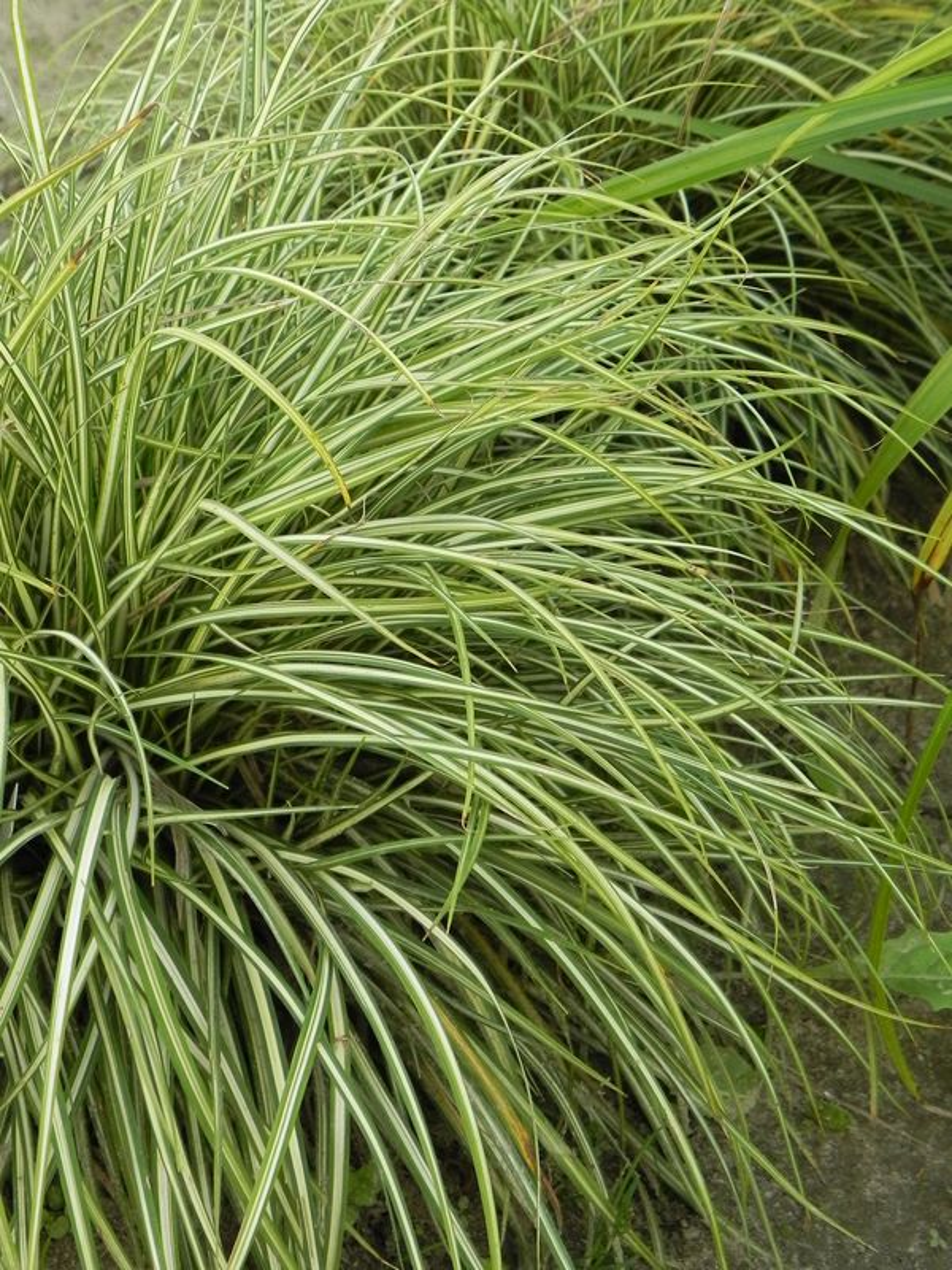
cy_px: 635
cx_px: 476
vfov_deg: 41.2
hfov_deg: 31.5
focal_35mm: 46
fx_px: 1687
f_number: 3.5
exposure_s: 1/160
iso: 160
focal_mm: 8.2
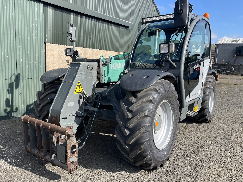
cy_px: 87
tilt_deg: -7.4
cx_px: 115
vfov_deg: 49.7
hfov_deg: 63.4
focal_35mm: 28
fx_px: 197
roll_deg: -2.2
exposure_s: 1/1770
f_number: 1.6
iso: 32
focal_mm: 4.2
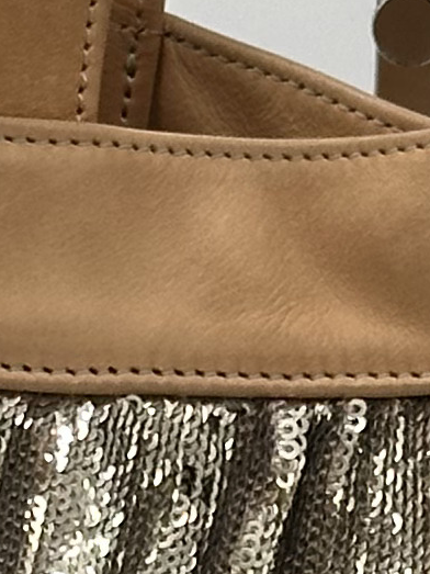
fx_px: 6131
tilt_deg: -13.8
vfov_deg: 5.3
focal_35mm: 370
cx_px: 382
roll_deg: -1.8
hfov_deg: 4.0
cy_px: 933
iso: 64
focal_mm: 6.86
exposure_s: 1/480
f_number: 1.78
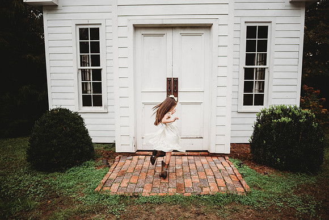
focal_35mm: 24
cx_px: 164
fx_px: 219
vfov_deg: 53.2
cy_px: 110
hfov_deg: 73.7
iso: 100
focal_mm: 24
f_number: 1.8
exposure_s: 1/500
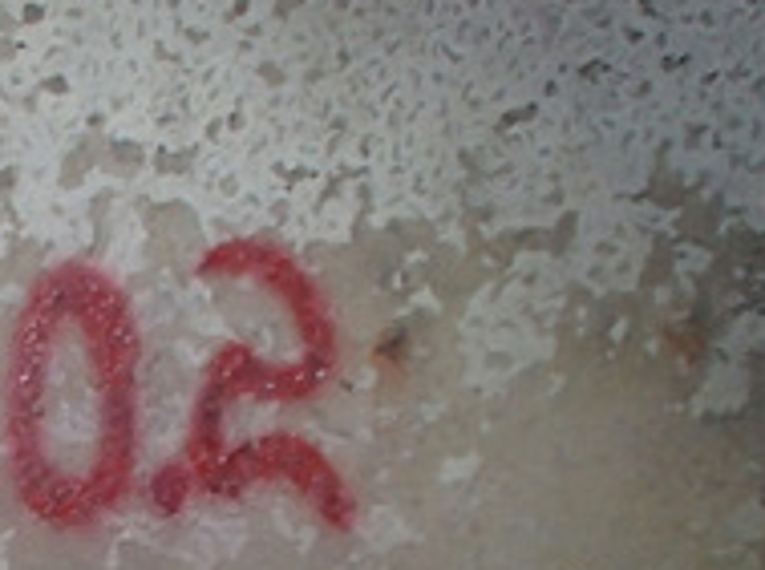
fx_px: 2095
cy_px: 877
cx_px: -255
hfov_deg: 19.0
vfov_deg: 14.4
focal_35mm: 95
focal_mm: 5
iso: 500
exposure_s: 1/30
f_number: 3.9
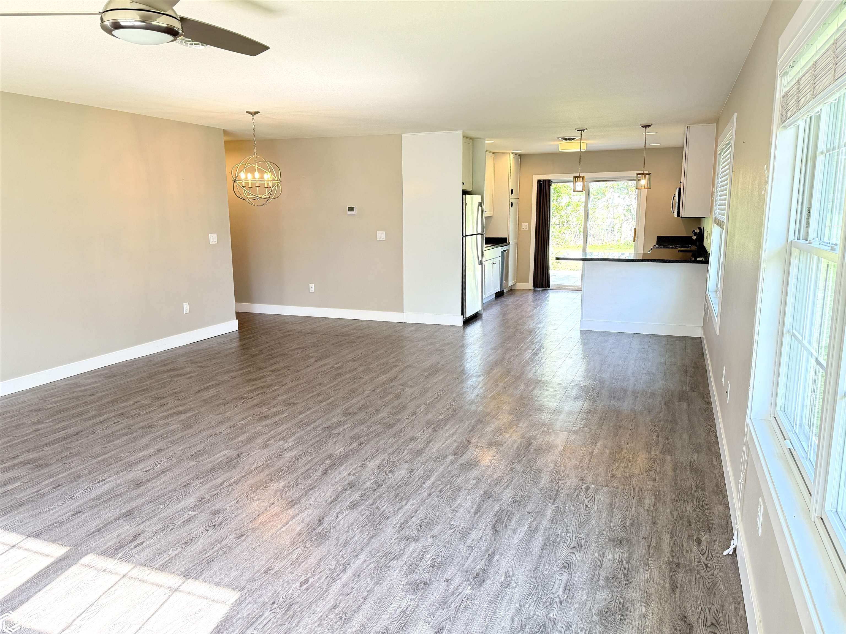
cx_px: 423
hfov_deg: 71.6
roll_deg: -2.2
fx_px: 586
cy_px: 317
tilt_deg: -9.7
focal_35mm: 24
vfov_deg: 56.8
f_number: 1.78
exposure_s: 1/120
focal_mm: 6.76
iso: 160
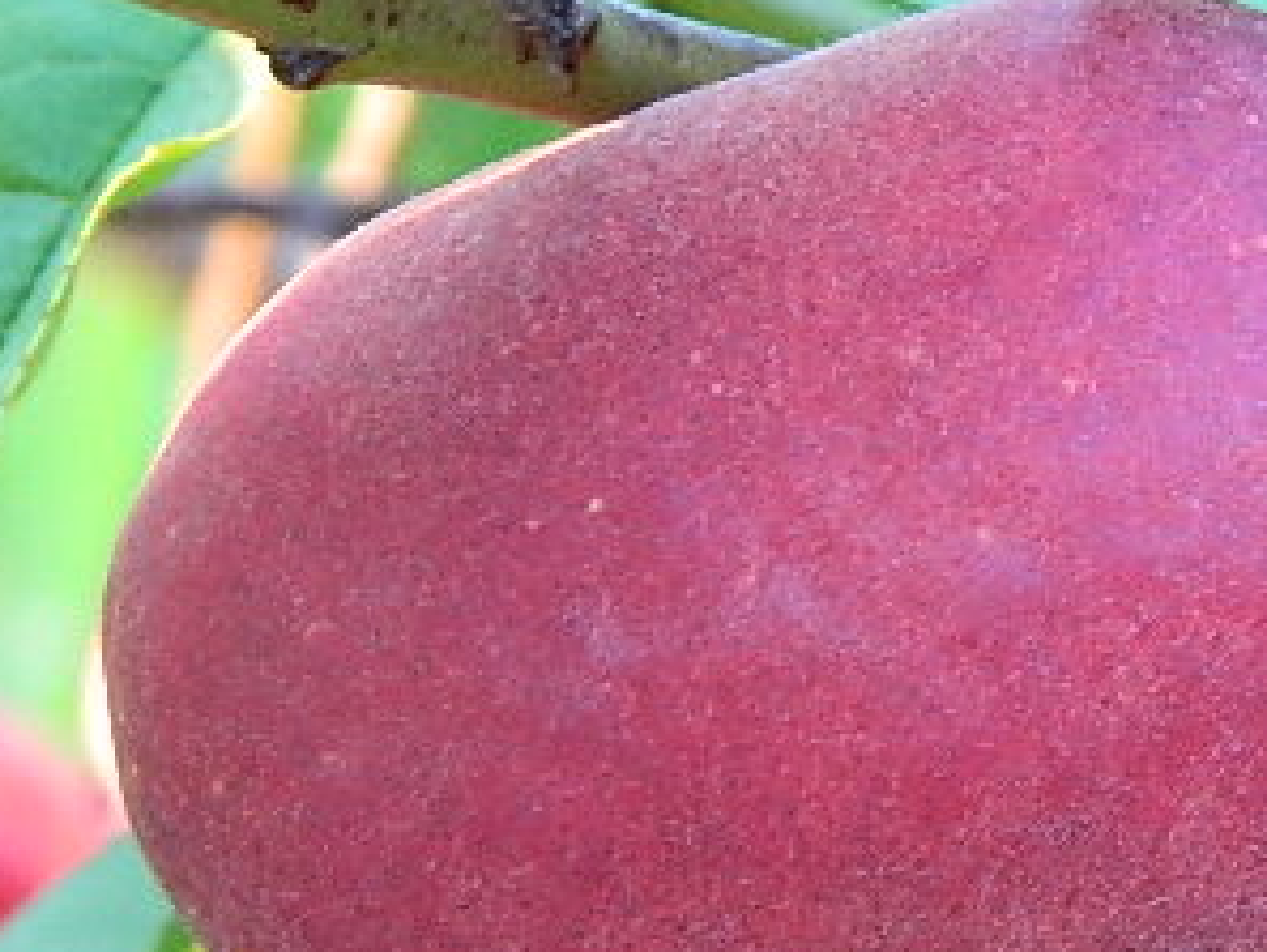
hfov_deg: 8.9
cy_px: 538
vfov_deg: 6.7
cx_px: 1130
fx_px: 8129
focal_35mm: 222
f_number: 4.5
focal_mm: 18.6
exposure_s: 1/30
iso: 400
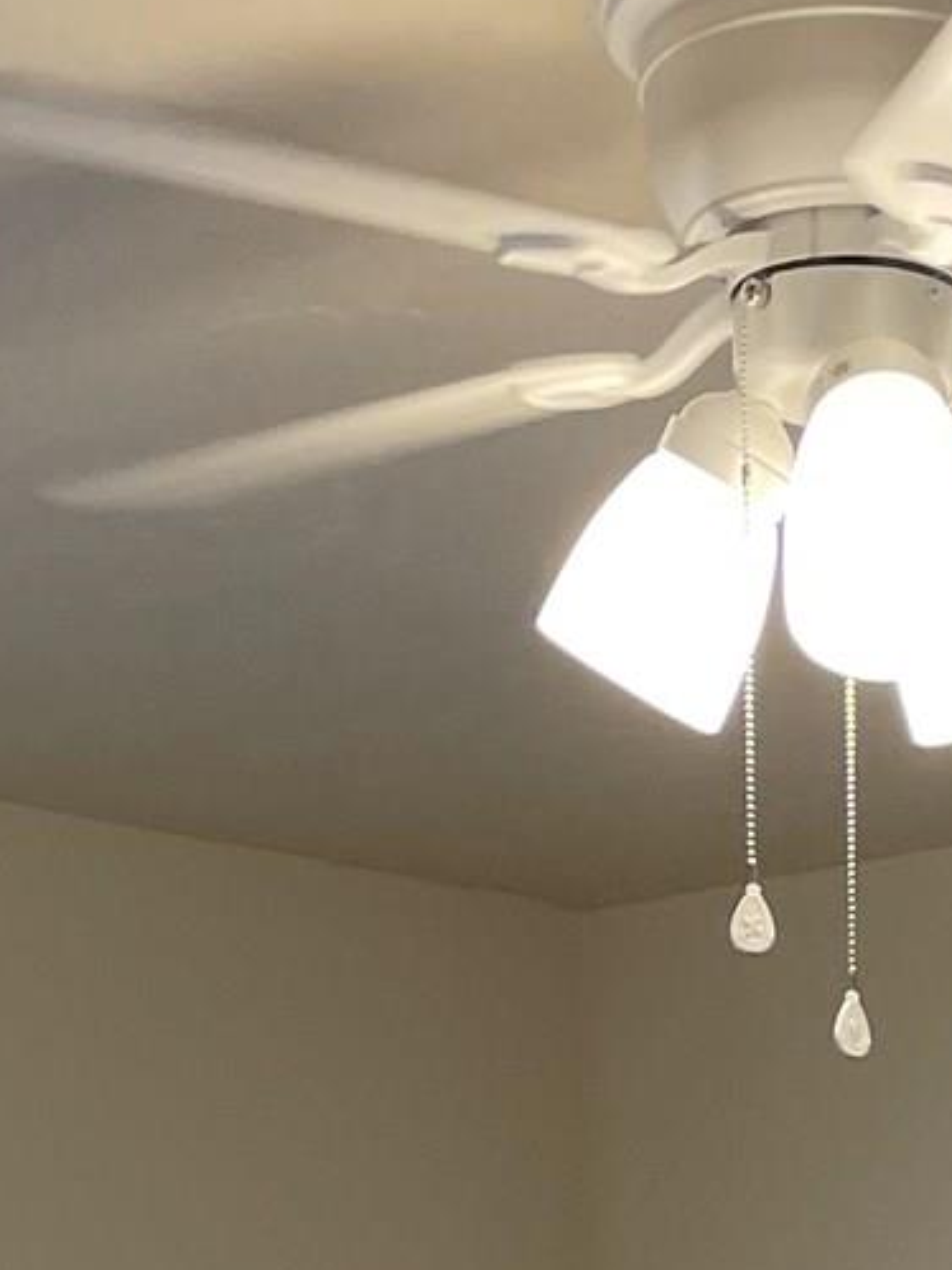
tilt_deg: -10.7
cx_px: 787
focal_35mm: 120
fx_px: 4402
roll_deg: -0.1
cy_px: 2851
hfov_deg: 12.3
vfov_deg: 13.2
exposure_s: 1/60
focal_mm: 4.2
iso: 80
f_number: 1.6
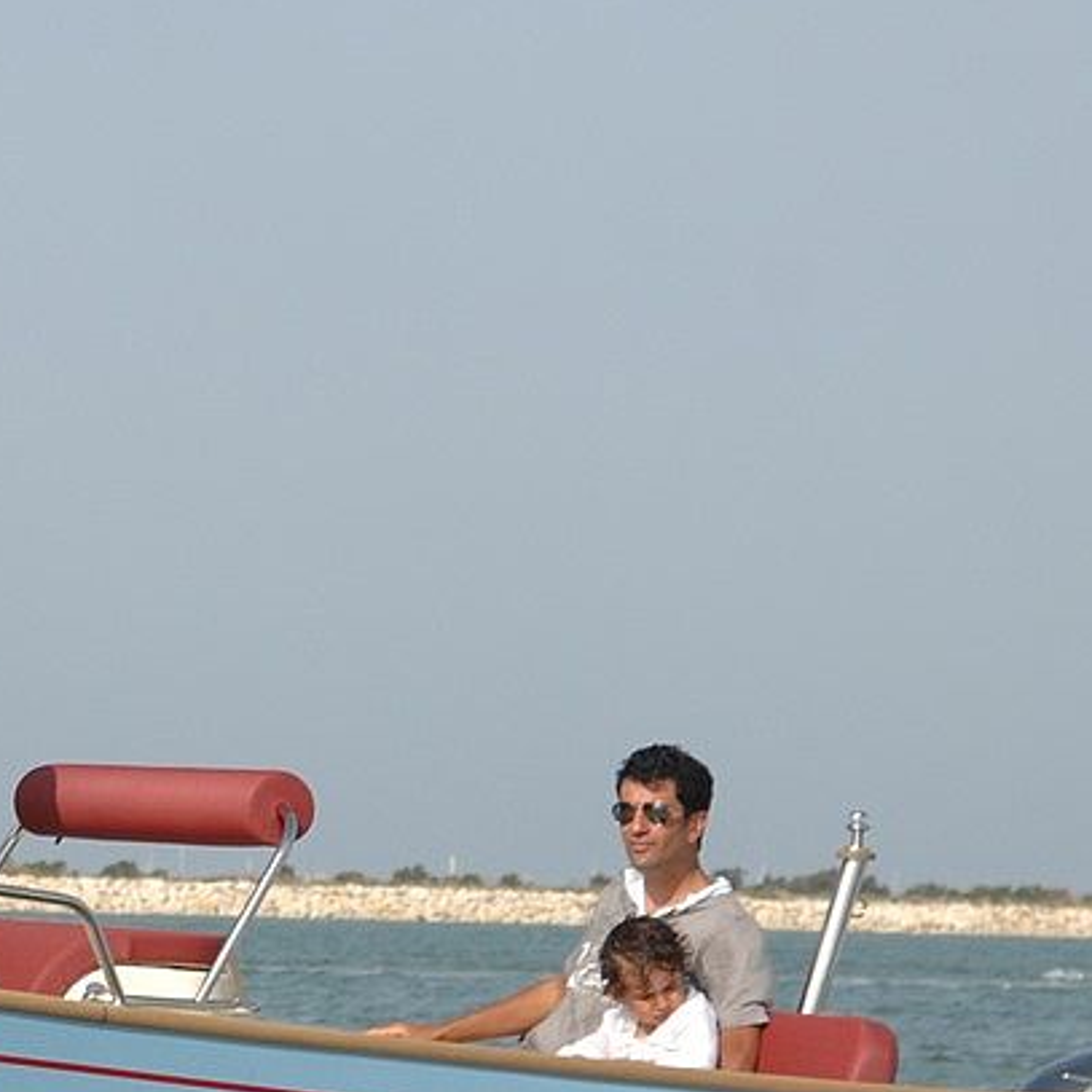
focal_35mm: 305
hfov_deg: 5.7
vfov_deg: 5.7
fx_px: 10886
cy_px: 834
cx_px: -478
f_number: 8
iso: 200
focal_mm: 60
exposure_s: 1/750
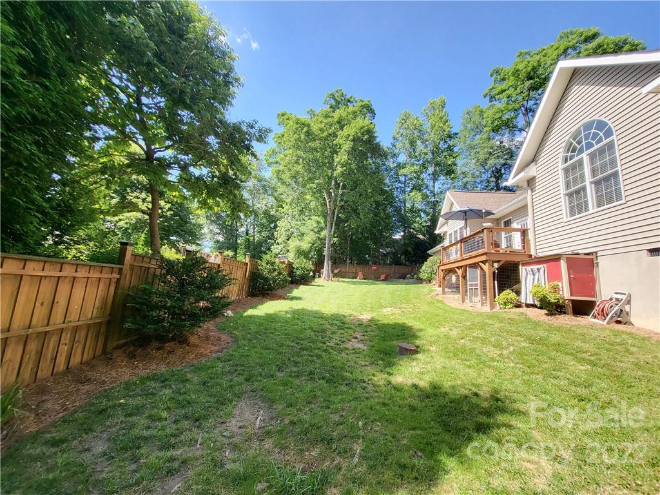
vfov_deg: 89.9
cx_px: 330
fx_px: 248
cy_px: 248
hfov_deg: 106.2
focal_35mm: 13
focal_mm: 1.74
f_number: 2.2
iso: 32
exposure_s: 1/305
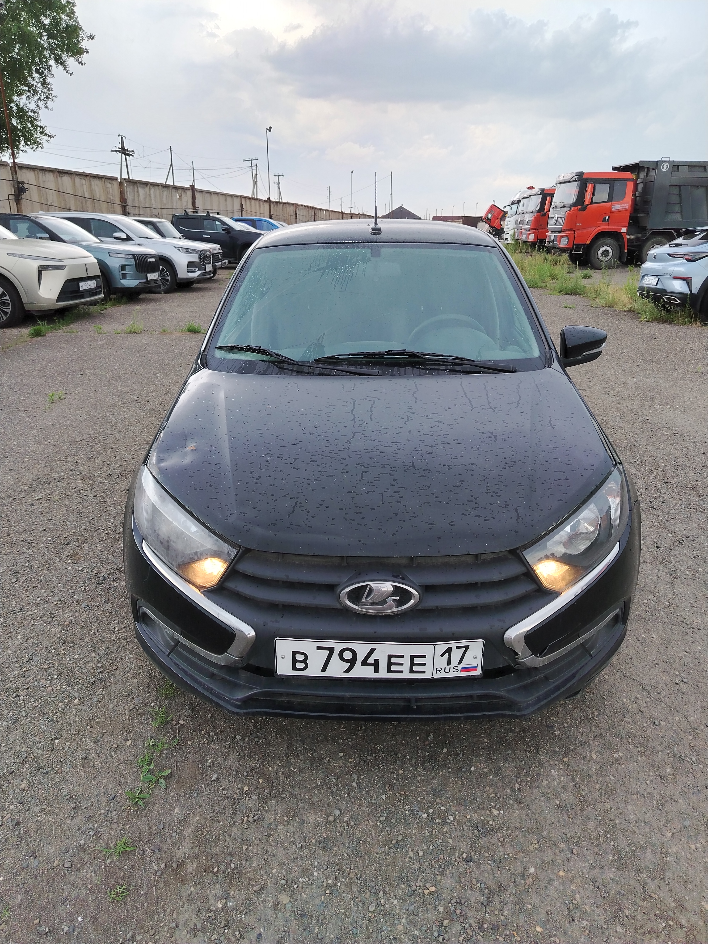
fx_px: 654
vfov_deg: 71.6
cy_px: 472
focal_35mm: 24
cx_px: 354
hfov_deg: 56.8
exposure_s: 1/169
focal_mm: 5.25
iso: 100
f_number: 1.75
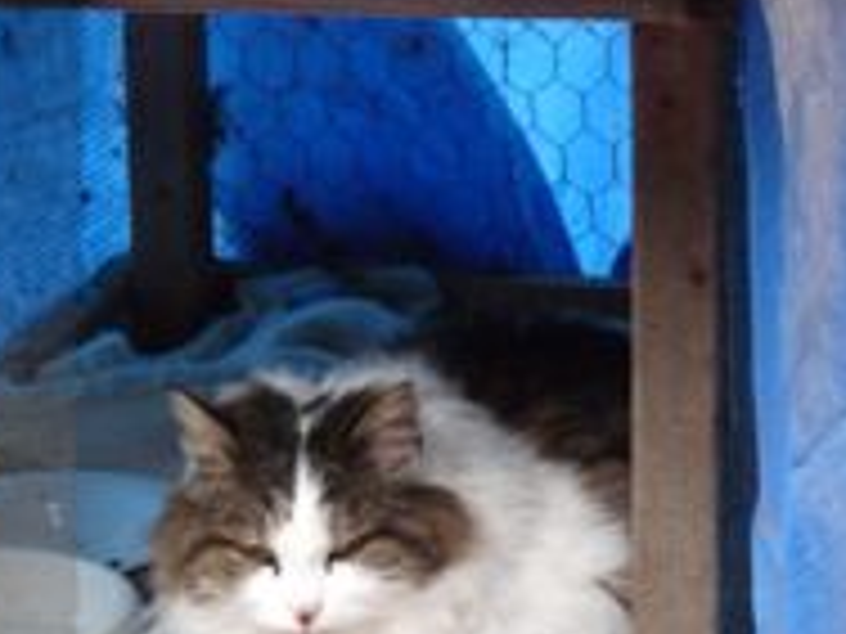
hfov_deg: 8.4
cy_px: 580
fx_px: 5792
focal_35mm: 237
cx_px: 394
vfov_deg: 6.3
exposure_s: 1/60
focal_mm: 21.6
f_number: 3.6
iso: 800
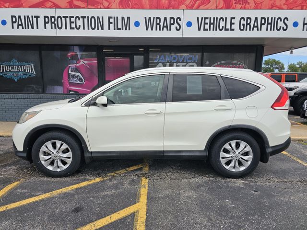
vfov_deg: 58.9
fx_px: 204
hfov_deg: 73.9
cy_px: 115
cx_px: 154
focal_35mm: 23
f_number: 1.7
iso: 10
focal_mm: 6.3
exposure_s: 1/489
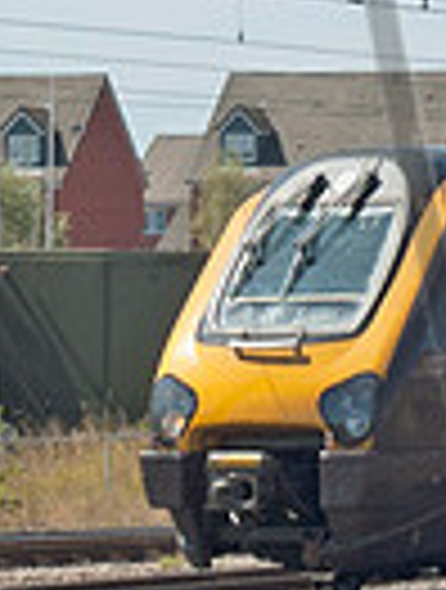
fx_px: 4137
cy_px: 65
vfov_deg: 8.1
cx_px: 973
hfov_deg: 6.0
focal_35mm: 242
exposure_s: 1/320
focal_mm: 38
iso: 200
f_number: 9
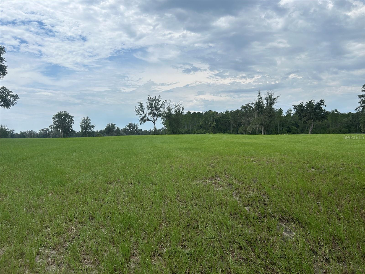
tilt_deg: +0.8
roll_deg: +1.3
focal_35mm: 26
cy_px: 137
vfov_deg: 53.1
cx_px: 182
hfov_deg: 67.3
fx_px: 274
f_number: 1.5
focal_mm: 5.7
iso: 50
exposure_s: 1/6993
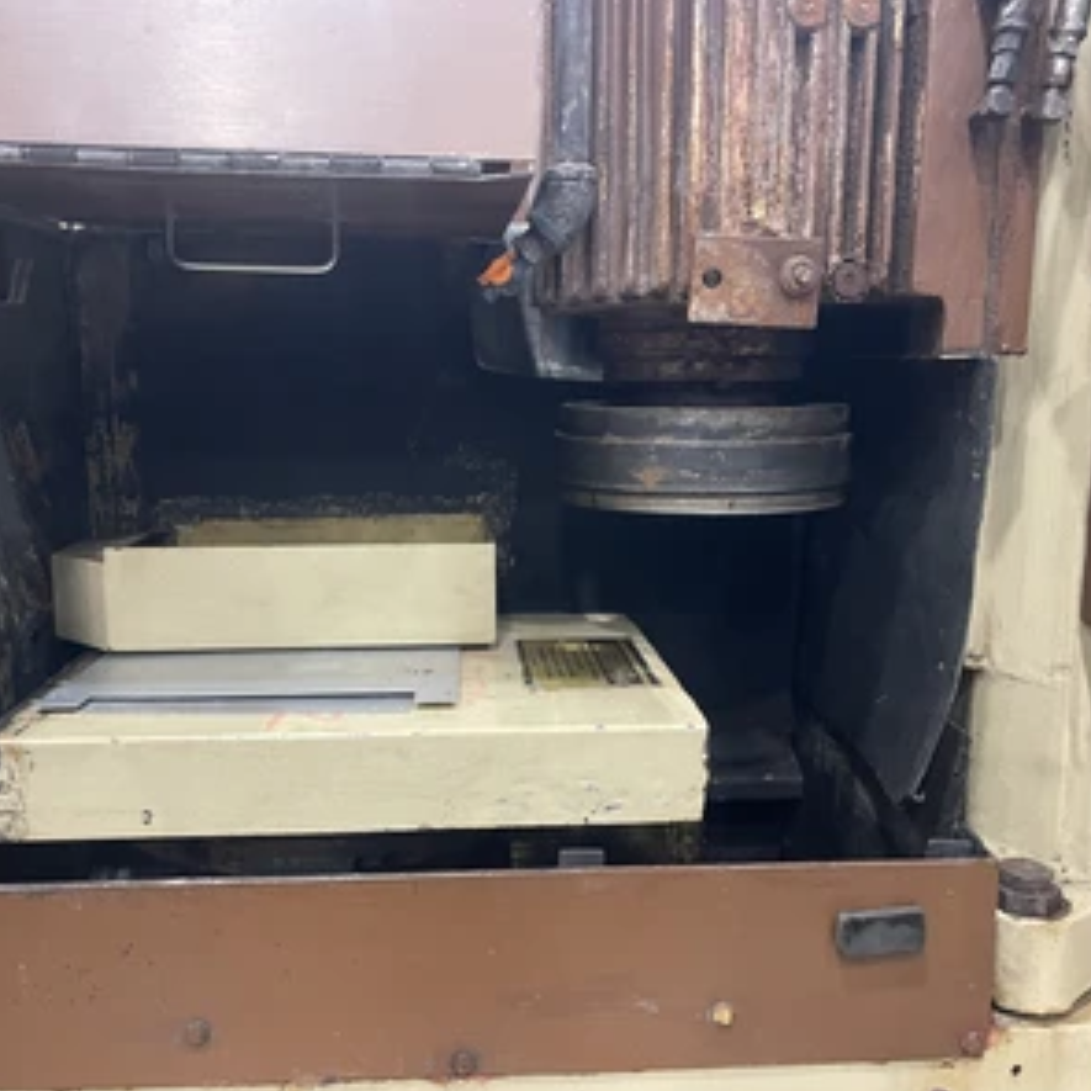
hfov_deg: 54.0
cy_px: 547
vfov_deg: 54.0
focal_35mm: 30
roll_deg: +0.3
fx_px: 1070
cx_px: 496
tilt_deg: -11.4
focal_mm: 5.1
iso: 500
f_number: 1.6
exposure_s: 1/60
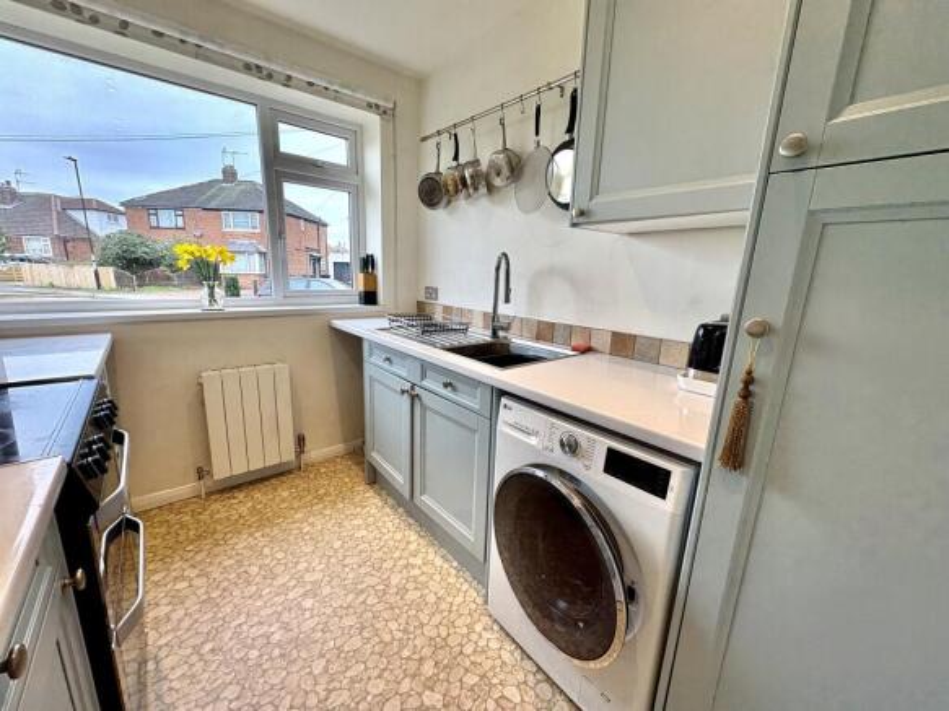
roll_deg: -1.2
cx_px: 474
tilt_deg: -12.5
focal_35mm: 14
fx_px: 384
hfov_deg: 102.1
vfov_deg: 85.7
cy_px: 356
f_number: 2.2
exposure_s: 1/100
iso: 50
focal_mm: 2.22
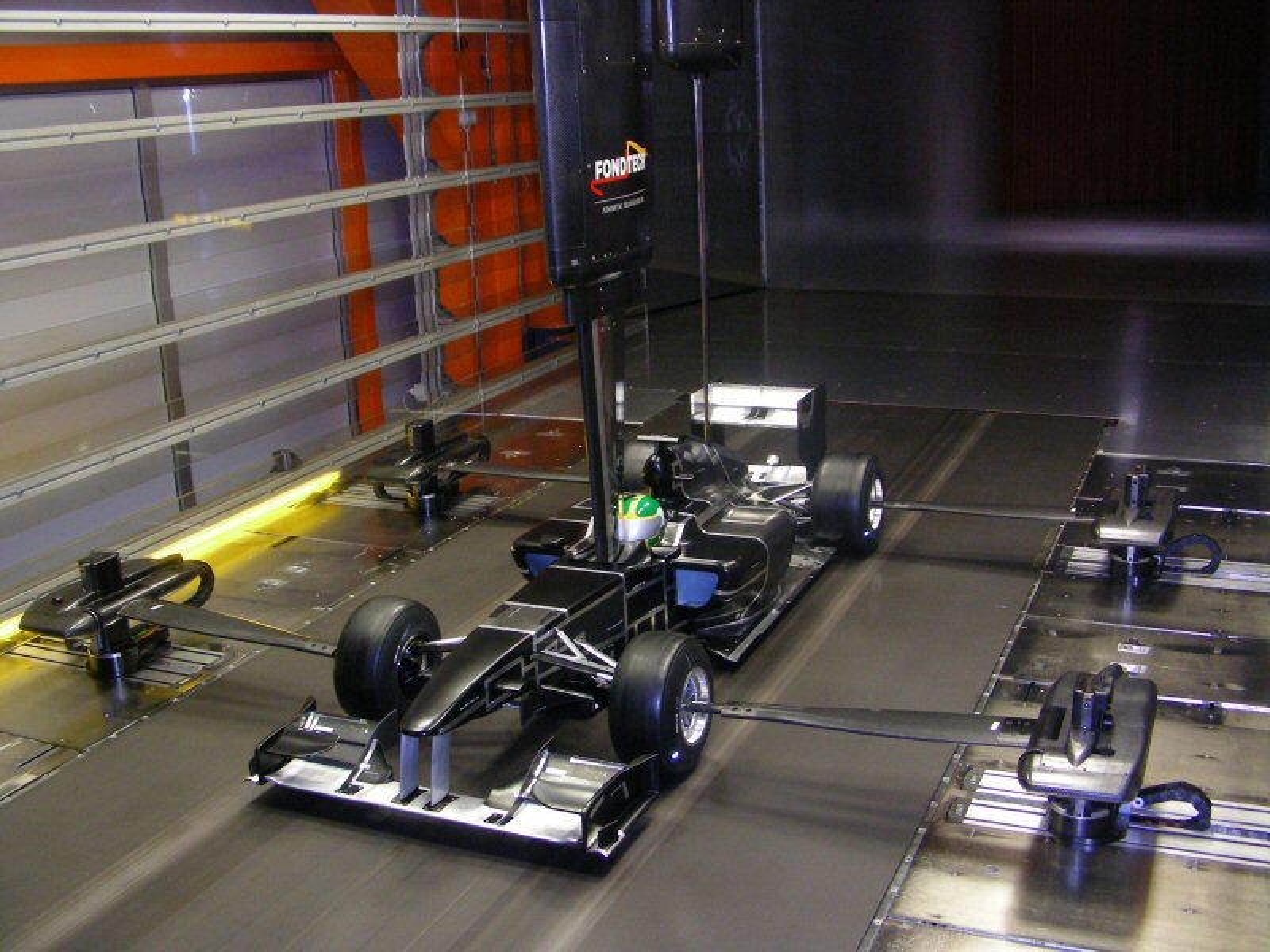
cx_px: 635
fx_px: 1394
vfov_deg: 37.7
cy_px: 476
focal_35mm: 38
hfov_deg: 49.0
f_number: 3.5
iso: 200
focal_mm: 6.3
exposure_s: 1/30
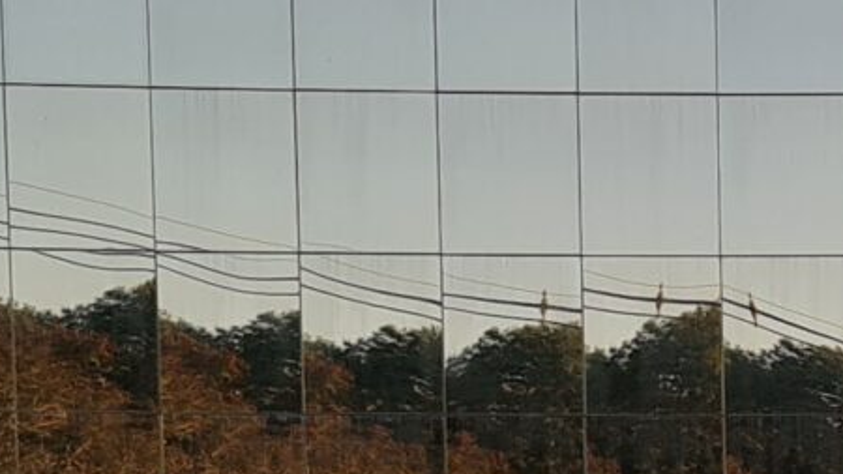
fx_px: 3598
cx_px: 1351
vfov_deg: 7.2
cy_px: 1064
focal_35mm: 161
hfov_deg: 12.5
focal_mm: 5.4
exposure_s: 1/402
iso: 50
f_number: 1.8
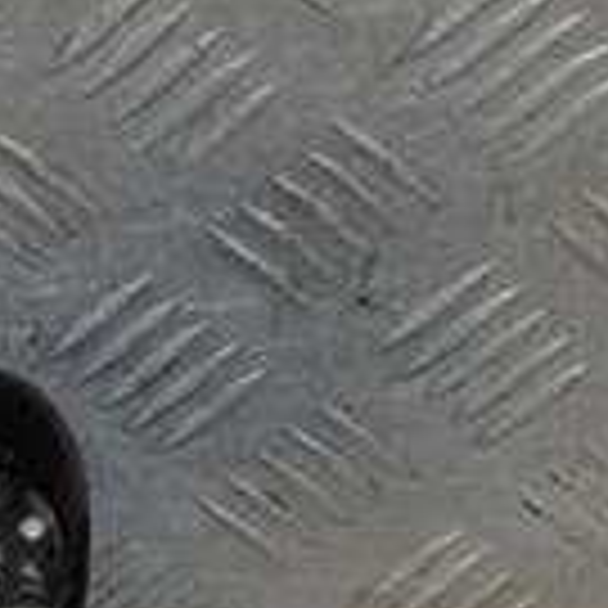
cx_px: -185
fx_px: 3932
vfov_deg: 8.7
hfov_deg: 8.7
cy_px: 784
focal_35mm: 198
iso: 800
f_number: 7.1
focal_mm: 35
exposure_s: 1/200
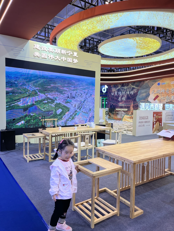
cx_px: 87
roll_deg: -0.7
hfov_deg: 53.1
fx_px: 174
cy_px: 116
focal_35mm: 26
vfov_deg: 67.3
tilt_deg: -3.4
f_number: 1.6
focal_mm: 5.1
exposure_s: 1/100
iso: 50
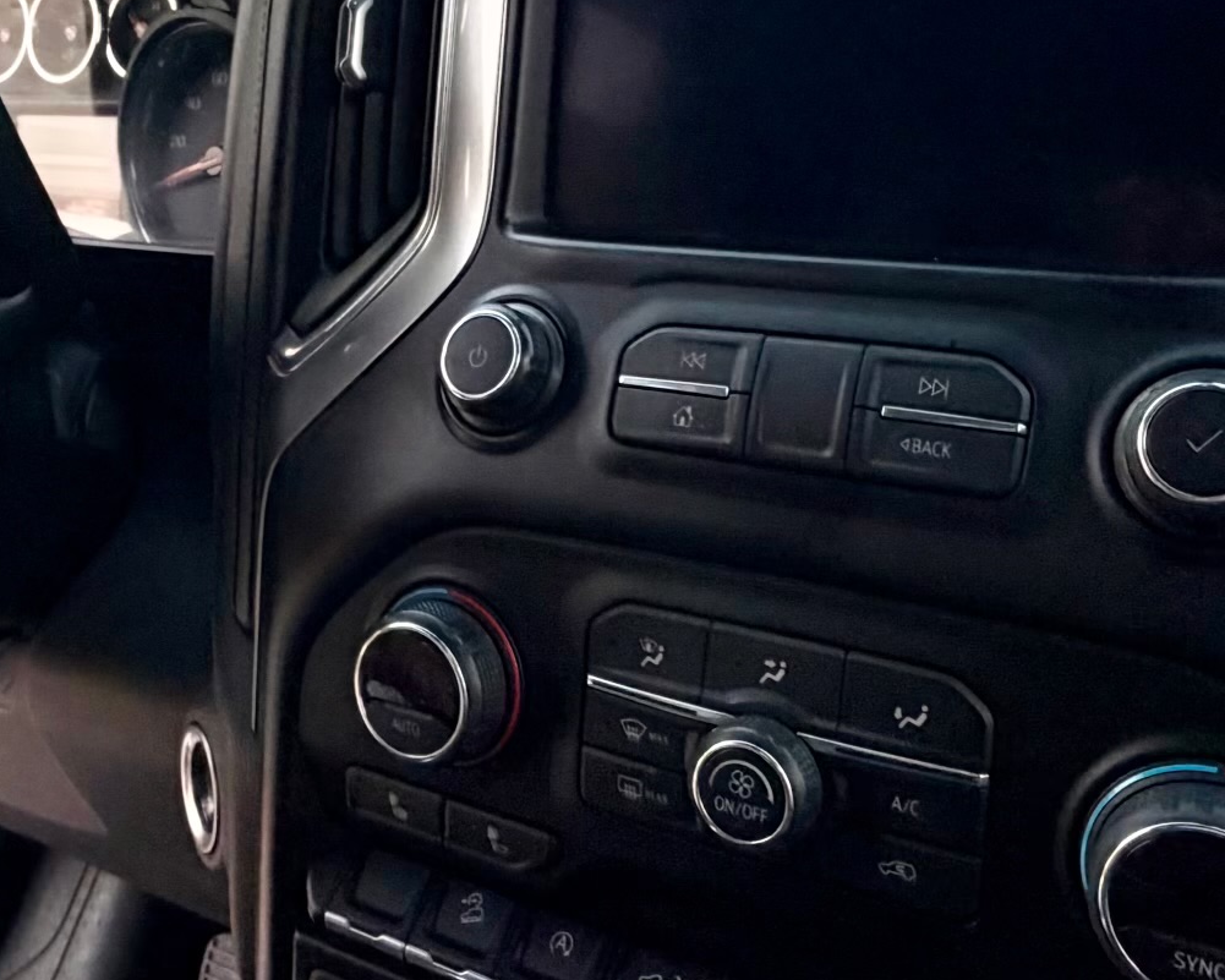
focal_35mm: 39
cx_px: 505
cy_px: 321
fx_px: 1414
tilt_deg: -6.4
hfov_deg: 46.6
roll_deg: -2.8
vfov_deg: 37.8
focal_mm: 2.22
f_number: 2.2
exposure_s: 1/60
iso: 500
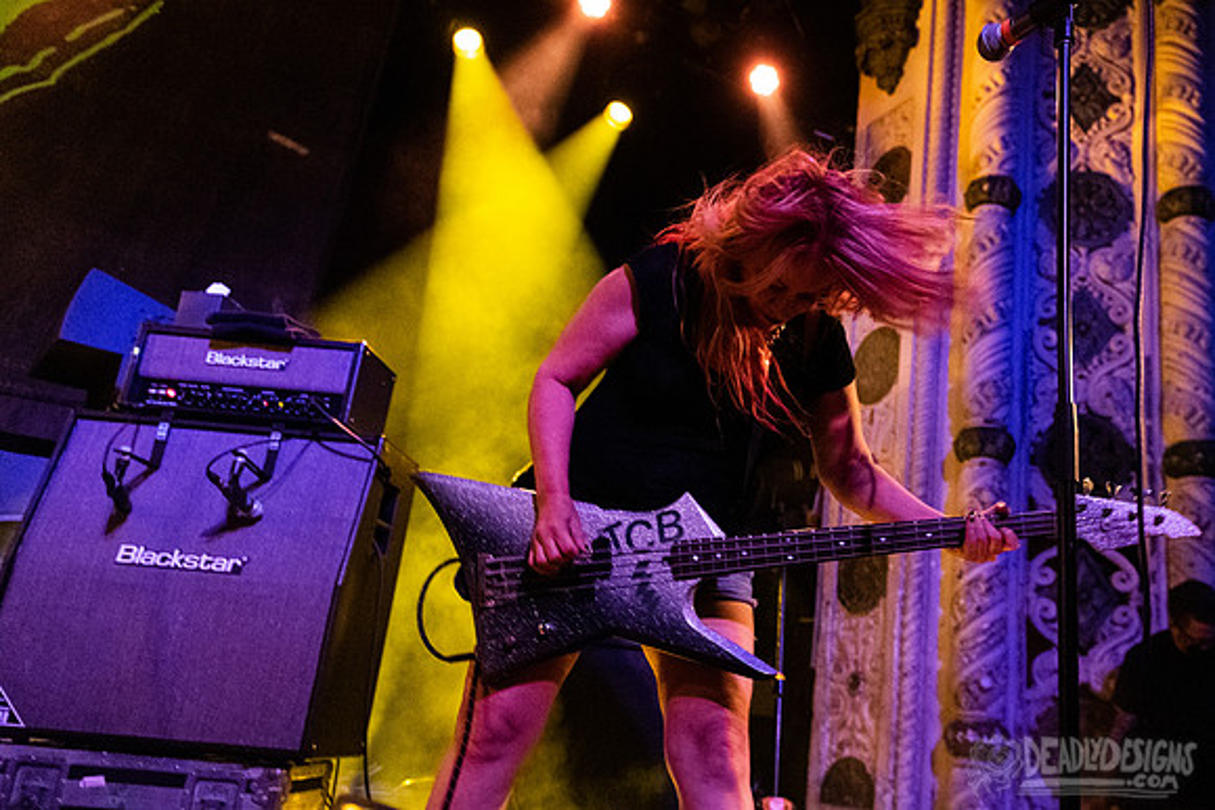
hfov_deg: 60.9
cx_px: 762
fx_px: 1016
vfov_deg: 43.5
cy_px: 405
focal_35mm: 30
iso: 3200
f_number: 3.2
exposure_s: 1/125
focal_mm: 24
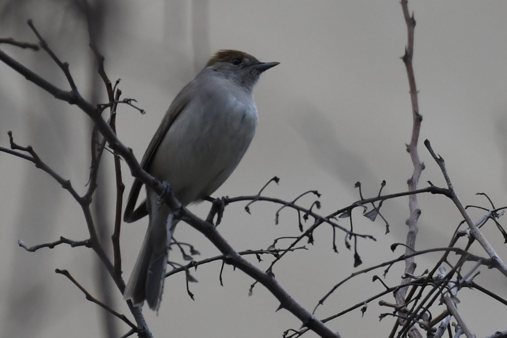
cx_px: 254
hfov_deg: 2.9
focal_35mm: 720
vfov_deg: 1.9
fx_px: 10139
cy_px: 169
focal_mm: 480
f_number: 5.6
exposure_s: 1/800
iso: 640
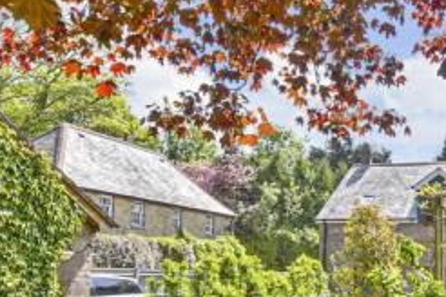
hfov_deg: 45.8
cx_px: 362
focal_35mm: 40
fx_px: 496
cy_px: 244
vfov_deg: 32.4
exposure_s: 1/200
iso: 160
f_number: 8
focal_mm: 10
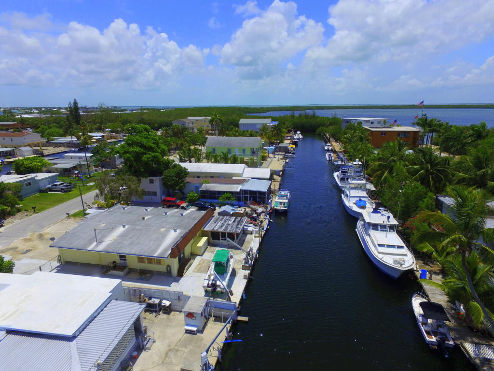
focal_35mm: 20
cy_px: 186
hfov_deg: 81.7
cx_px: 247
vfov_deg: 66.0
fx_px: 285
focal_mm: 3.61
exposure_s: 1/2262
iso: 100
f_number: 2.8
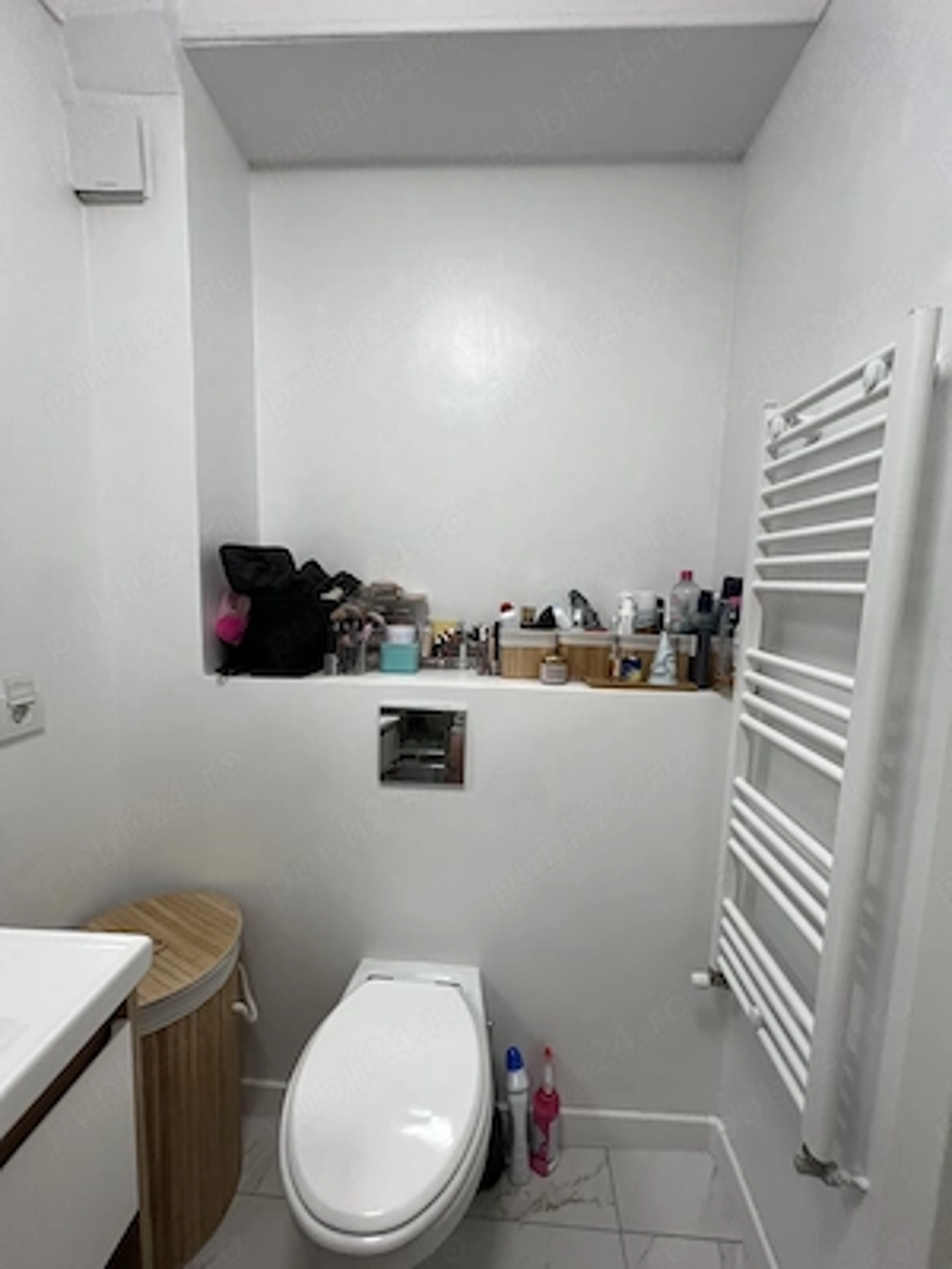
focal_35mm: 13
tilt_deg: -6.3
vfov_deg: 106.2
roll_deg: -2.2
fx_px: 477
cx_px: 476
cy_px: 634
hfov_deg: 89.9
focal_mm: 1.57
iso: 200
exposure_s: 1/100
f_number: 1.8
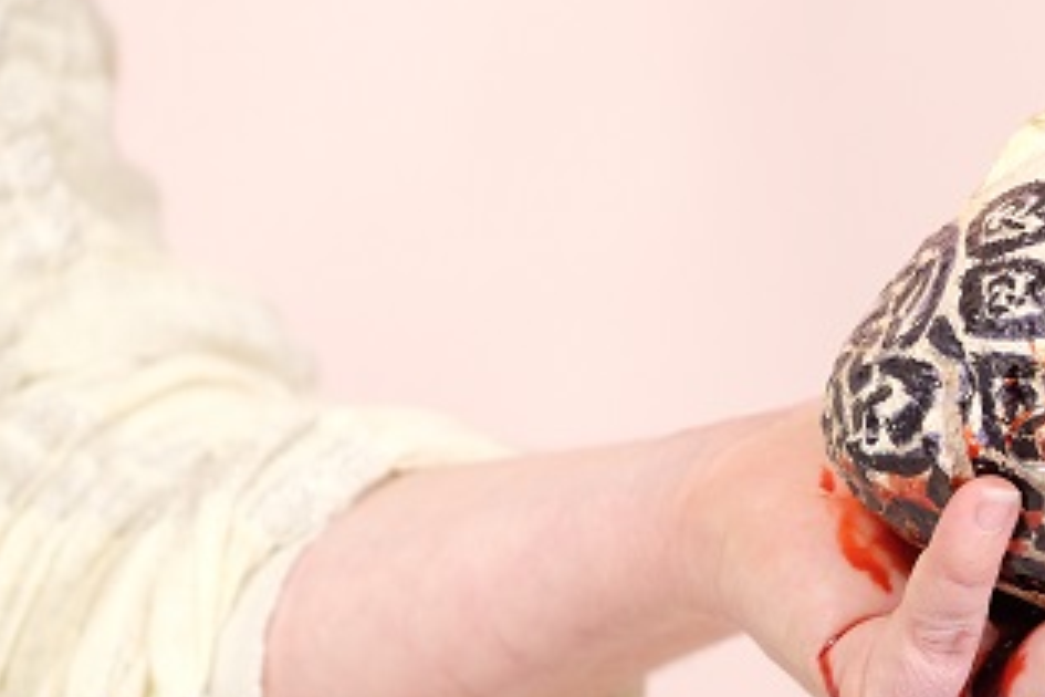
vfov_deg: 3.7
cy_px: 558
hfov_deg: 5.6
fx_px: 10739
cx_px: 939
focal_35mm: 370
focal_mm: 129.2
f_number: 4
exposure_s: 1/105
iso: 1250
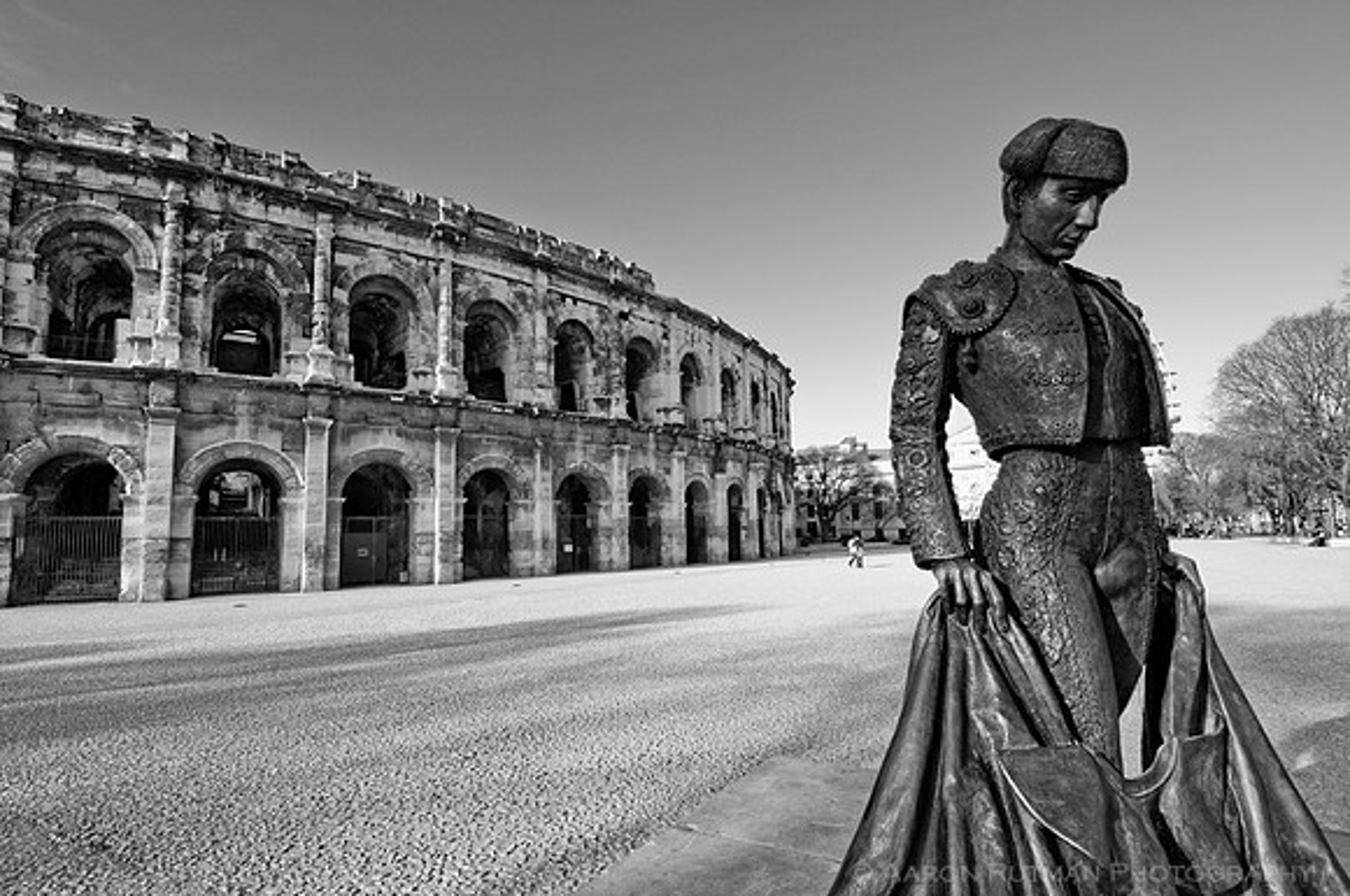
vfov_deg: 67.2
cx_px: 675
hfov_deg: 90.1
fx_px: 674
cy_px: 448
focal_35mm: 18
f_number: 8
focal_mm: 12
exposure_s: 1/250
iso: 200
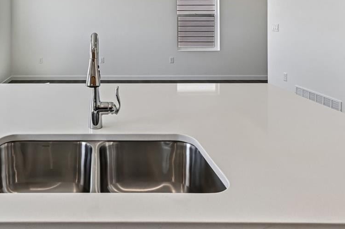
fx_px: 287
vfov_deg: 39.5
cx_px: 95
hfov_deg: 59.3
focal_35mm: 30
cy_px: 12
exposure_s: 1/15
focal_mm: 14
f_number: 11
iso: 72
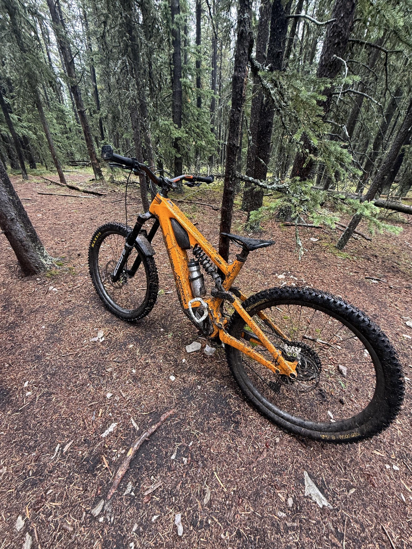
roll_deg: -0.6
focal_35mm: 14
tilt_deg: -33.7
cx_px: 206
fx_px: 222
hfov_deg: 85.7
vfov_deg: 102.1
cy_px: 274
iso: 125
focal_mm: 2.22
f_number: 2.2
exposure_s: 1/99
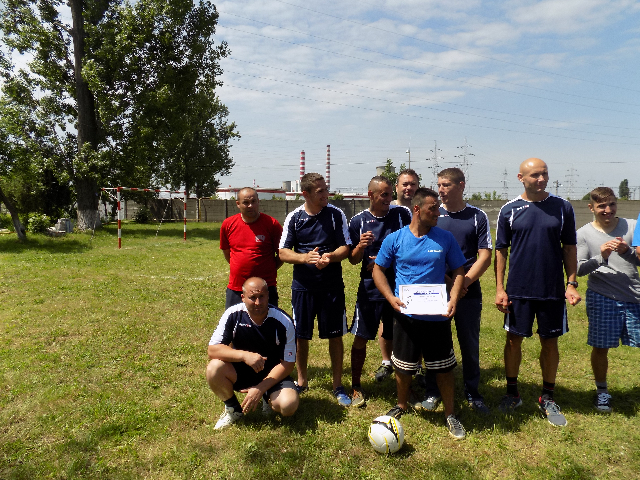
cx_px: 320
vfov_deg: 58.9
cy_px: 240
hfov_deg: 73.9
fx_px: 425
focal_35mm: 23
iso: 80
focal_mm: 4
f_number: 3.1
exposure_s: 1/1000
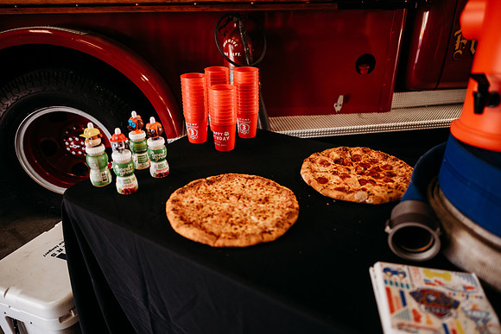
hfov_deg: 73.7
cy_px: 167
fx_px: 334
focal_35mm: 24
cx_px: 250
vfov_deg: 53.2
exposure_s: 1/320
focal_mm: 24
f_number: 2.2
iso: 320
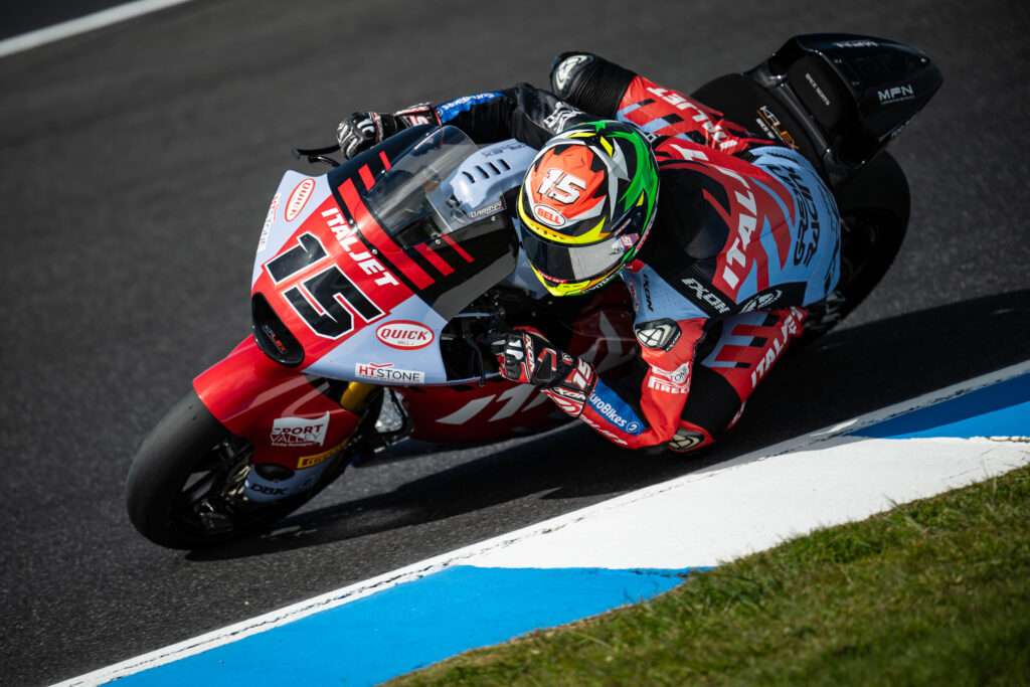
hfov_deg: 5.2
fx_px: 11445
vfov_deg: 3.4
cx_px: 515
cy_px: 344
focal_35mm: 400
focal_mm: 400
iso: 100
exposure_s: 1/4000
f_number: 2.8
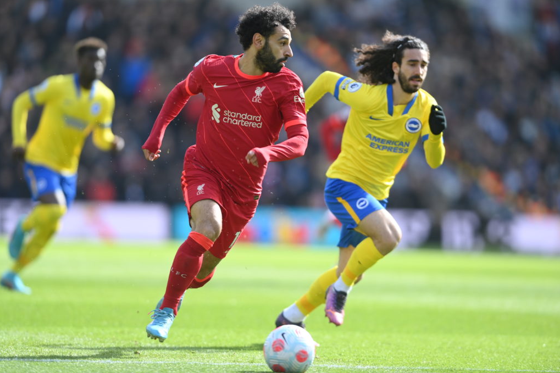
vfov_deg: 3.4
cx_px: 280
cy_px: 186
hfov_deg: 5.1
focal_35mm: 402
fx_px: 6252
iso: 400
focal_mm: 400
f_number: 3.2
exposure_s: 1/1000
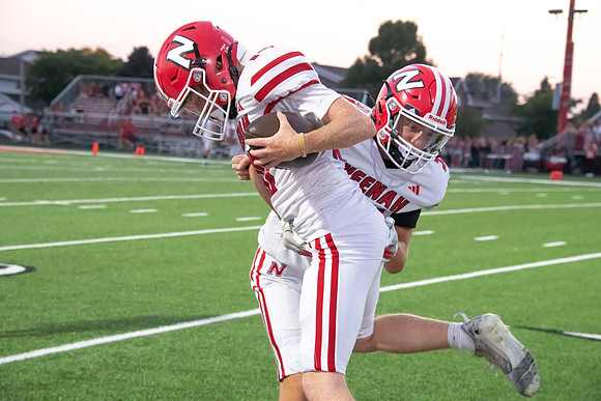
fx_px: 1753
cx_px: 300
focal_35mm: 105
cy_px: 200
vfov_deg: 13.0
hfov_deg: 19.5
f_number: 7.1
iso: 10000
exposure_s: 1/400
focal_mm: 105
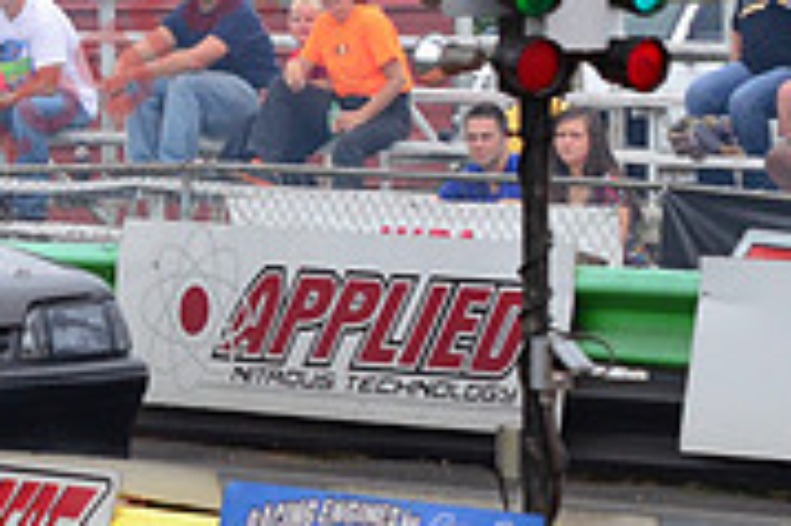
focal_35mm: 486
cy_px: 248
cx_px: -137
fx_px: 10668
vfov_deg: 2.8
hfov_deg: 4.2
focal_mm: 100
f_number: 8
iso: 1000
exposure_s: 1/1000
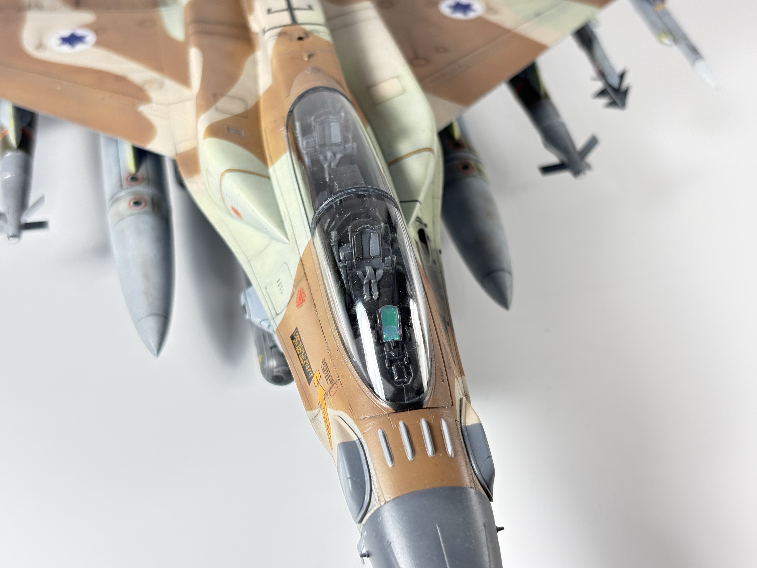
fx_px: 1137
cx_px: 378
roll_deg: -0.6
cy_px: 284
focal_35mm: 52
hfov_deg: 36.8
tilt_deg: -41.4
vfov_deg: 28.0
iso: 64
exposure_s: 1/100
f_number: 1.6
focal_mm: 5.96
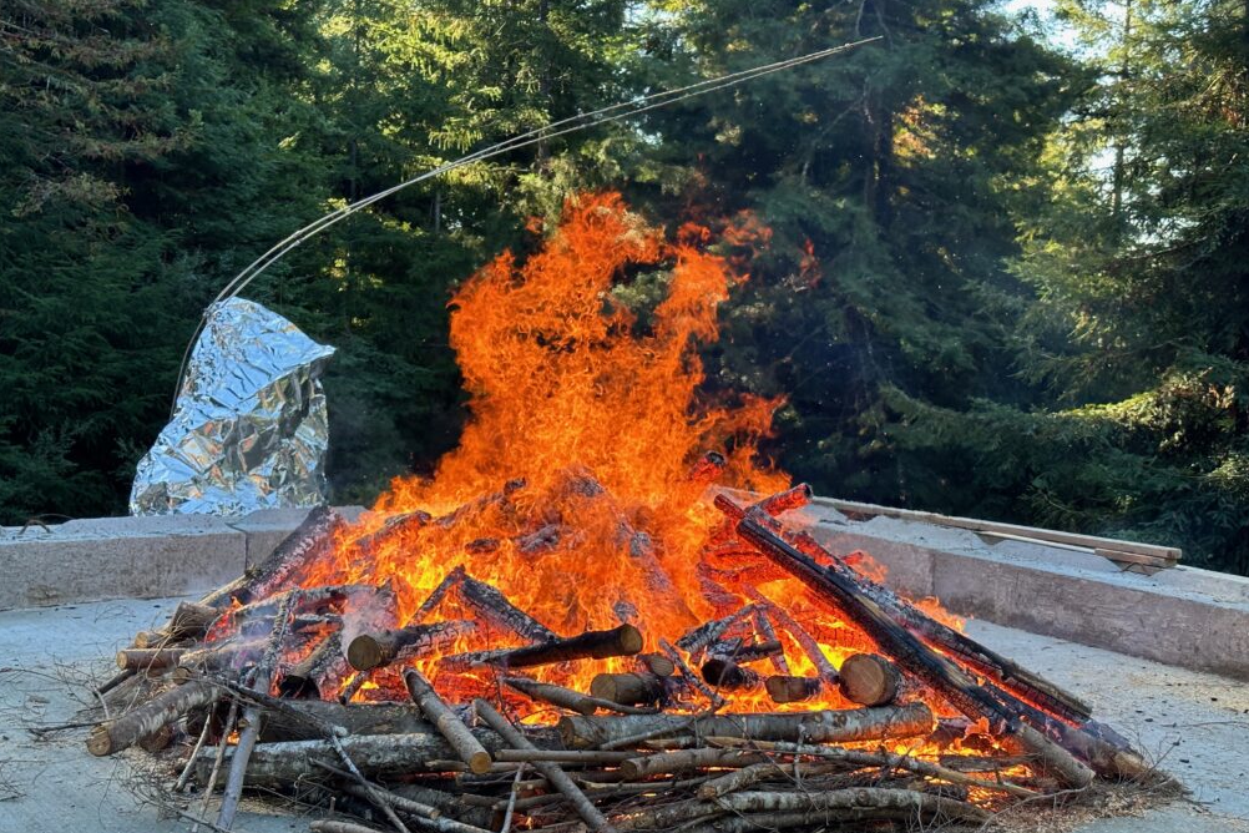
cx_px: 615
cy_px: 433
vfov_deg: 26.5
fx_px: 1769
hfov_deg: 38.9
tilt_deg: -5.3
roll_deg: -1.8
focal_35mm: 51
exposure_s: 1/182
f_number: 1.78
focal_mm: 6.86
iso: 50
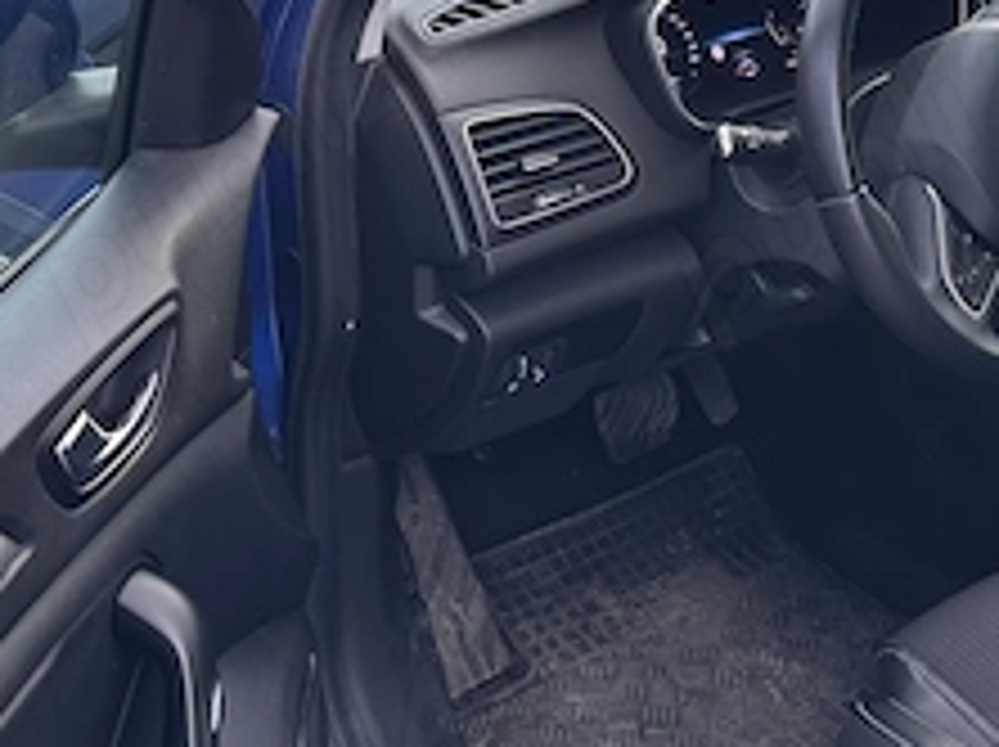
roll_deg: +0.3
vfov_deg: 22.3
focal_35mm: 65
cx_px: 648
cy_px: 153
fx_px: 1874
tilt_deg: -22.4
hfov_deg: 29.7
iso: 80
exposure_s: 1/368
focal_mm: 6.86
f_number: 1.78
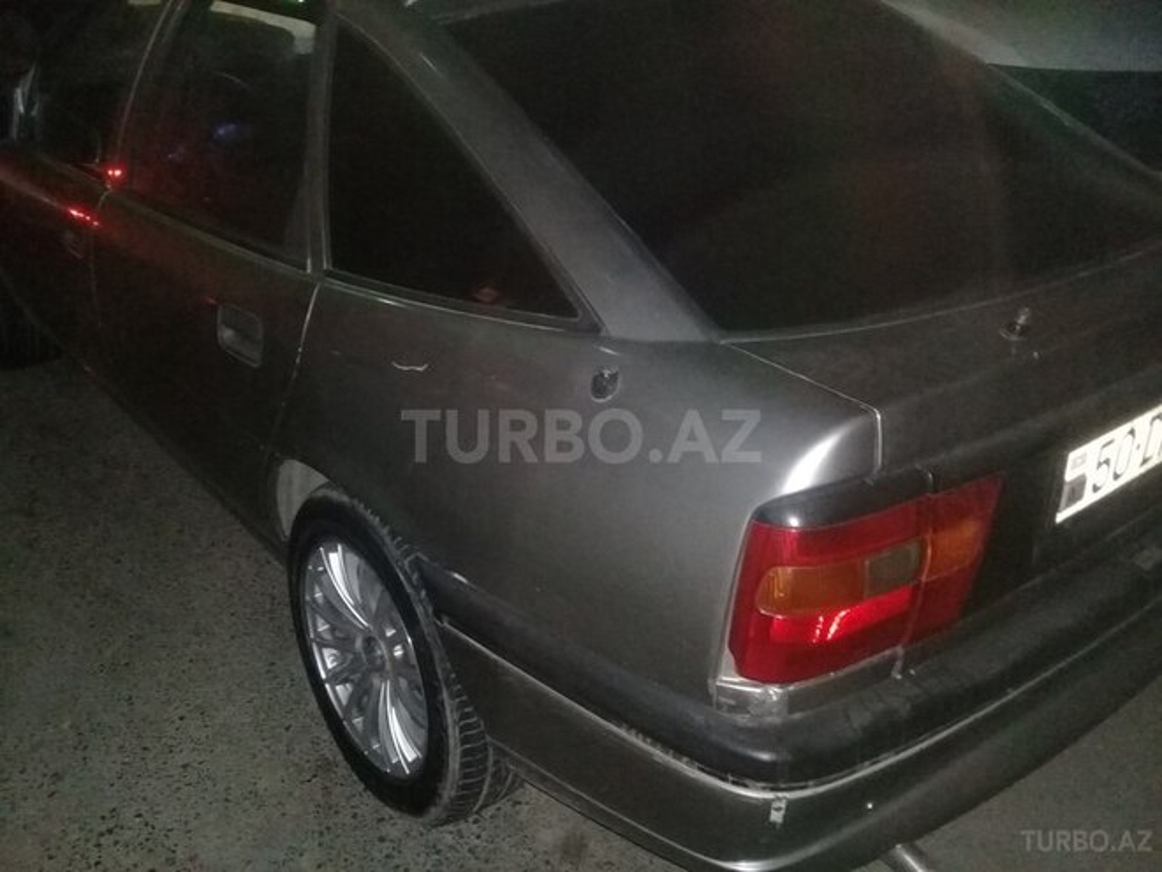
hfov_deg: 58.4
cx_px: 581
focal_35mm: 31
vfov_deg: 45.4
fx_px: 1041
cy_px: 436
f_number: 2.2
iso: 640
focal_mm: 3.3
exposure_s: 1/15
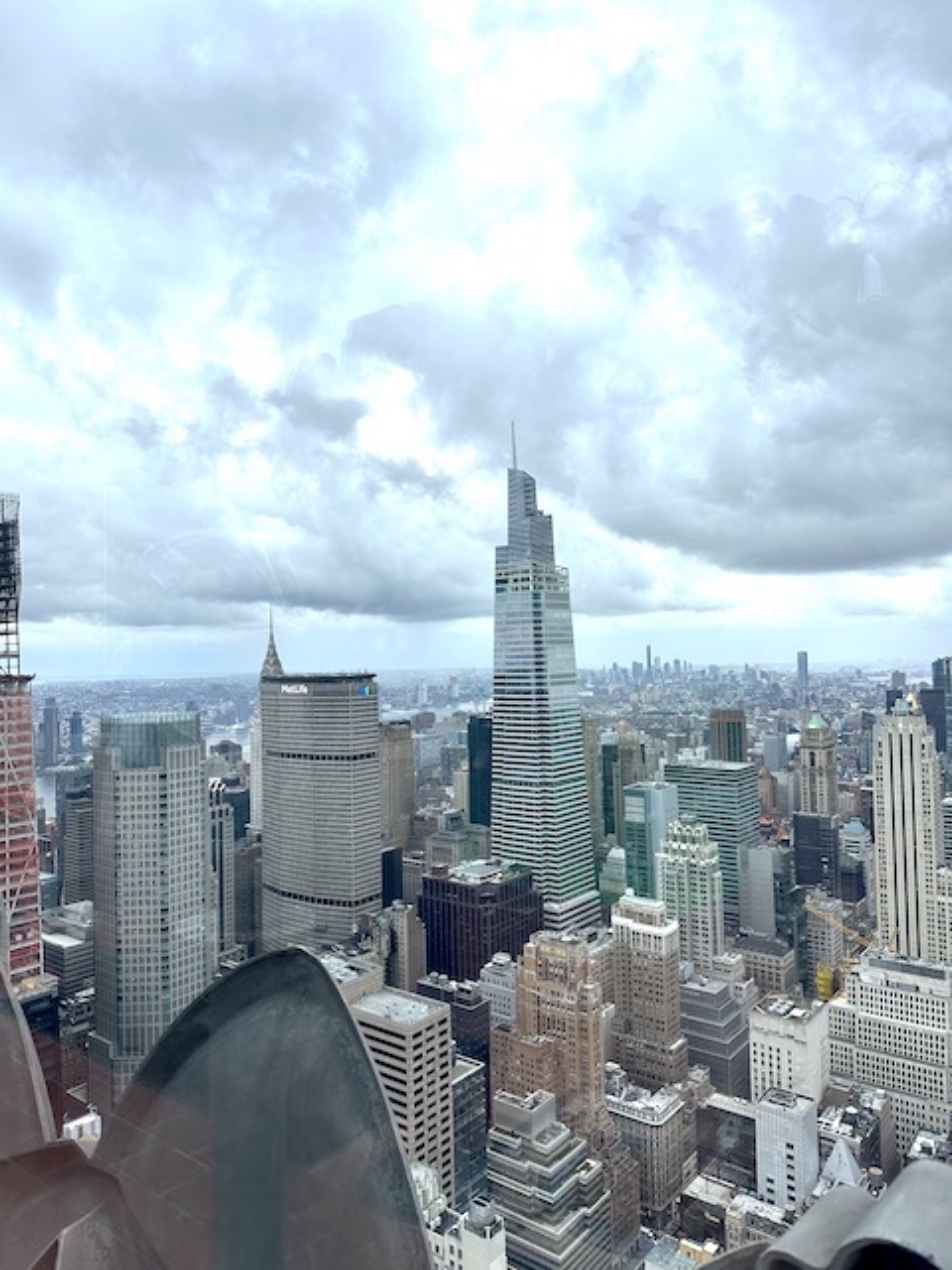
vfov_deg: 71.6
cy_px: 635
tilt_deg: +0.5
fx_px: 880
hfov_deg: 56.8
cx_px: 476
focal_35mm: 24
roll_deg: +2.0
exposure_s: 1/2809
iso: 80
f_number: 1.78
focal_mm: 6.86
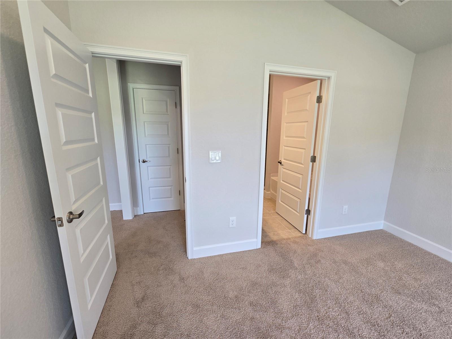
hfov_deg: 106.2
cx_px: 226
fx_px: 170
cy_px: 170
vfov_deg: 89.9
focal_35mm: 13
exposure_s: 1/60
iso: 80
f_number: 2.2
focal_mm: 2.2
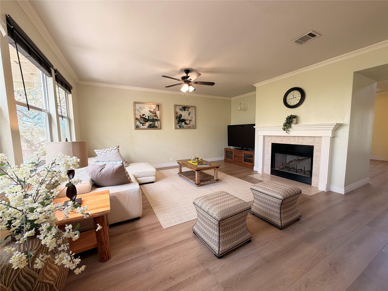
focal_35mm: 14
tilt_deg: -5.2
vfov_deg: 85.7
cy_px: 146
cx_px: 194
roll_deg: +0.9
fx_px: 157
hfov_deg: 102.1
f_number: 2.2
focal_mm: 2.22
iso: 160
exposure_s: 1/60
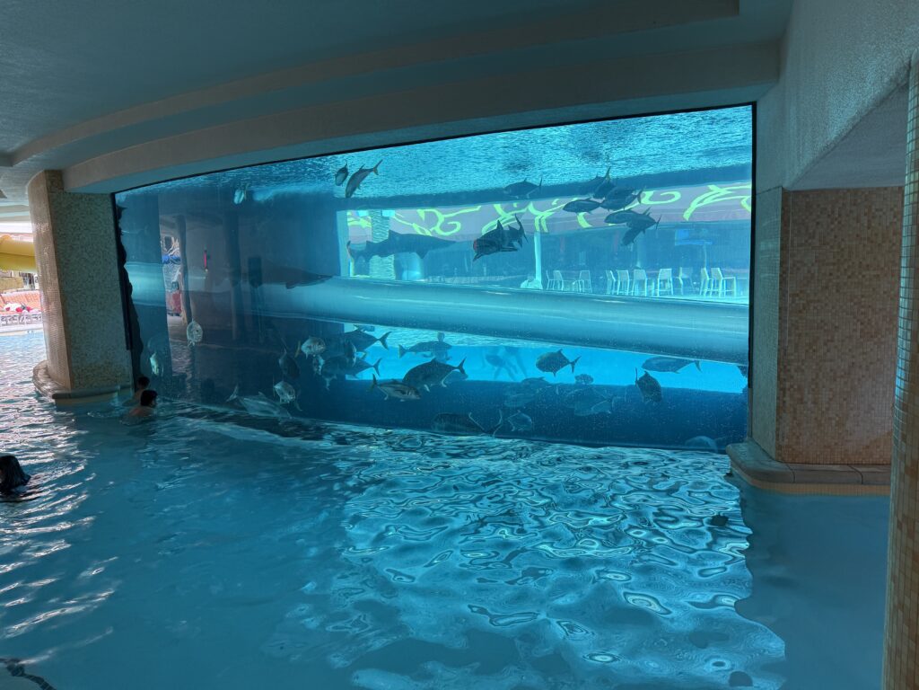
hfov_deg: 71.6
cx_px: 460
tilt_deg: -6.9
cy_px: 345
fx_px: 637
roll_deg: +2.4
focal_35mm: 24
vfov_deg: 56.8
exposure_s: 1/121
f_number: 1.78
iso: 100
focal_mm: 6.76
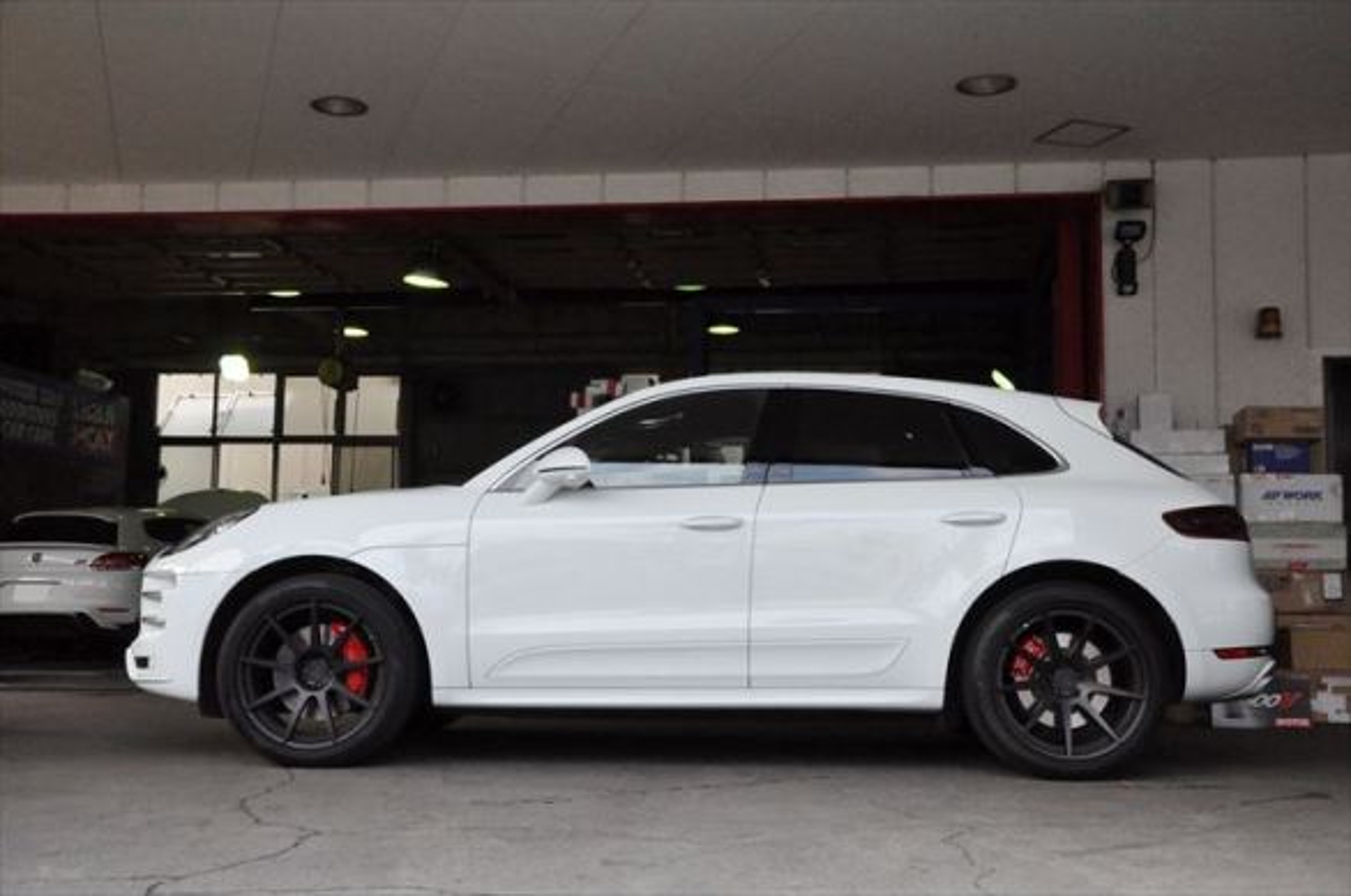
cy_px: 448
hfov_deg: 49.6
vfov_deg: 34.1
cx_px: 676
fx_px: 1462
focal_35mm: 39
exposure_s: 1/4000
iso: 2800
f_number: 5.6
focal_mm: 26
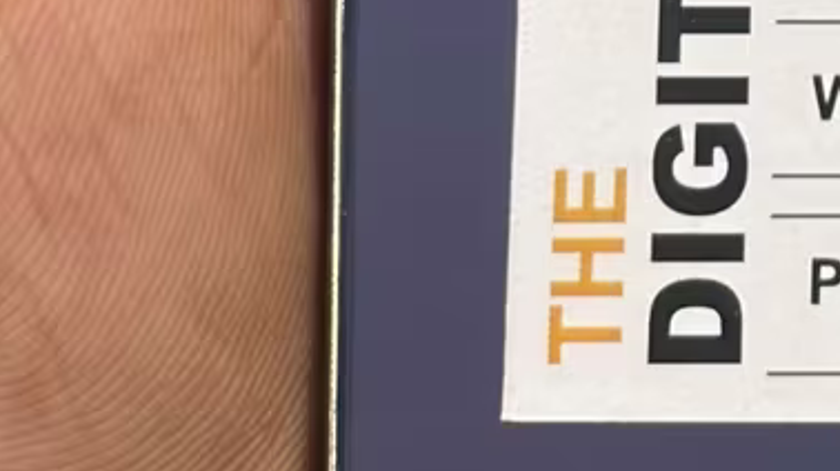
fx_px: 5342
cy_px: -726
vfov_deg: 4.9
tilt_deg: +7.4
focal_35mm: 240
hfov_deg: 8.8
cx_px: 1249
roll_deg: -0.1
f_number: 1.6
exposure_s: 1/50
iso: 80
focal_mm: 5.96
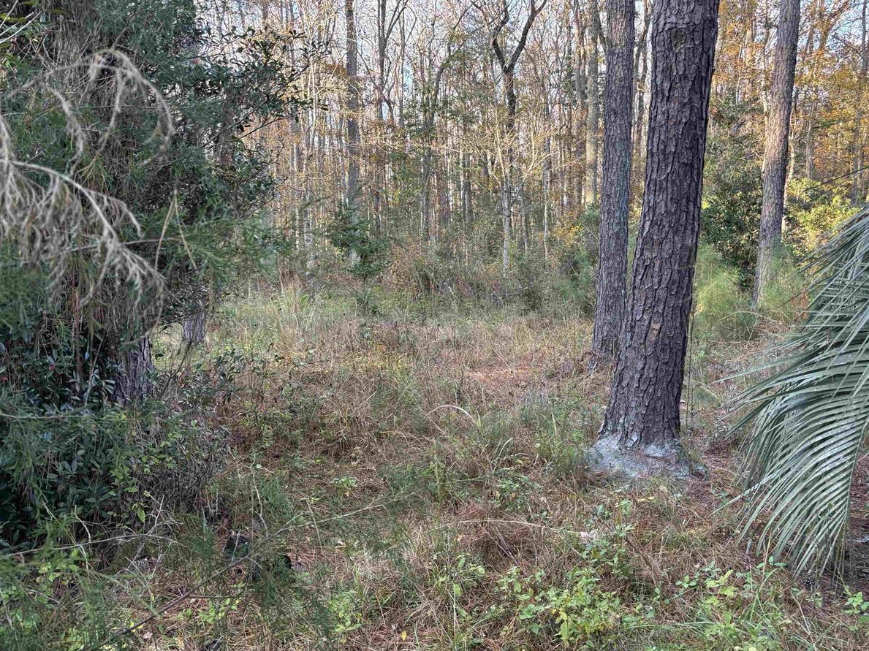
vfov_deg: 49.7
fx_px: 703
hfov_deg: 63.4
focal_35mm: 28
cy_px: 303
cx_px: 455
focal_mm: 5.96
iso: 80
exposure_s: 1/121
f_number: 1.6
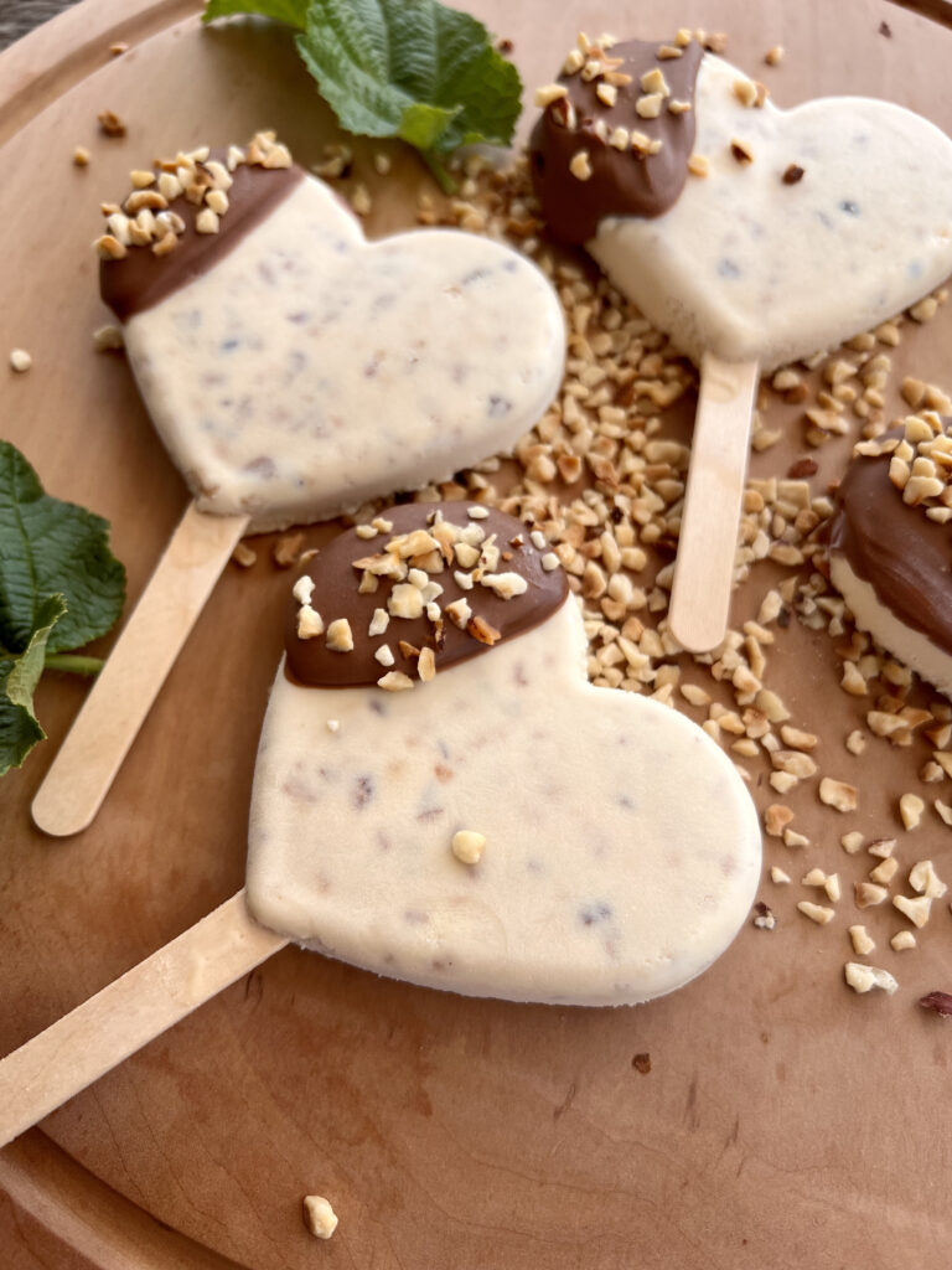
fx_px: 953
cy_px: 635
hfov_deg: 53.1
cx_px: 476
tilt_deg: -67.4
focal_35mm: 26
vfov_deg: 67.3
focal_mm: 5.7
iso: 50
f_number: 1.5
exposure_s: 1/1019
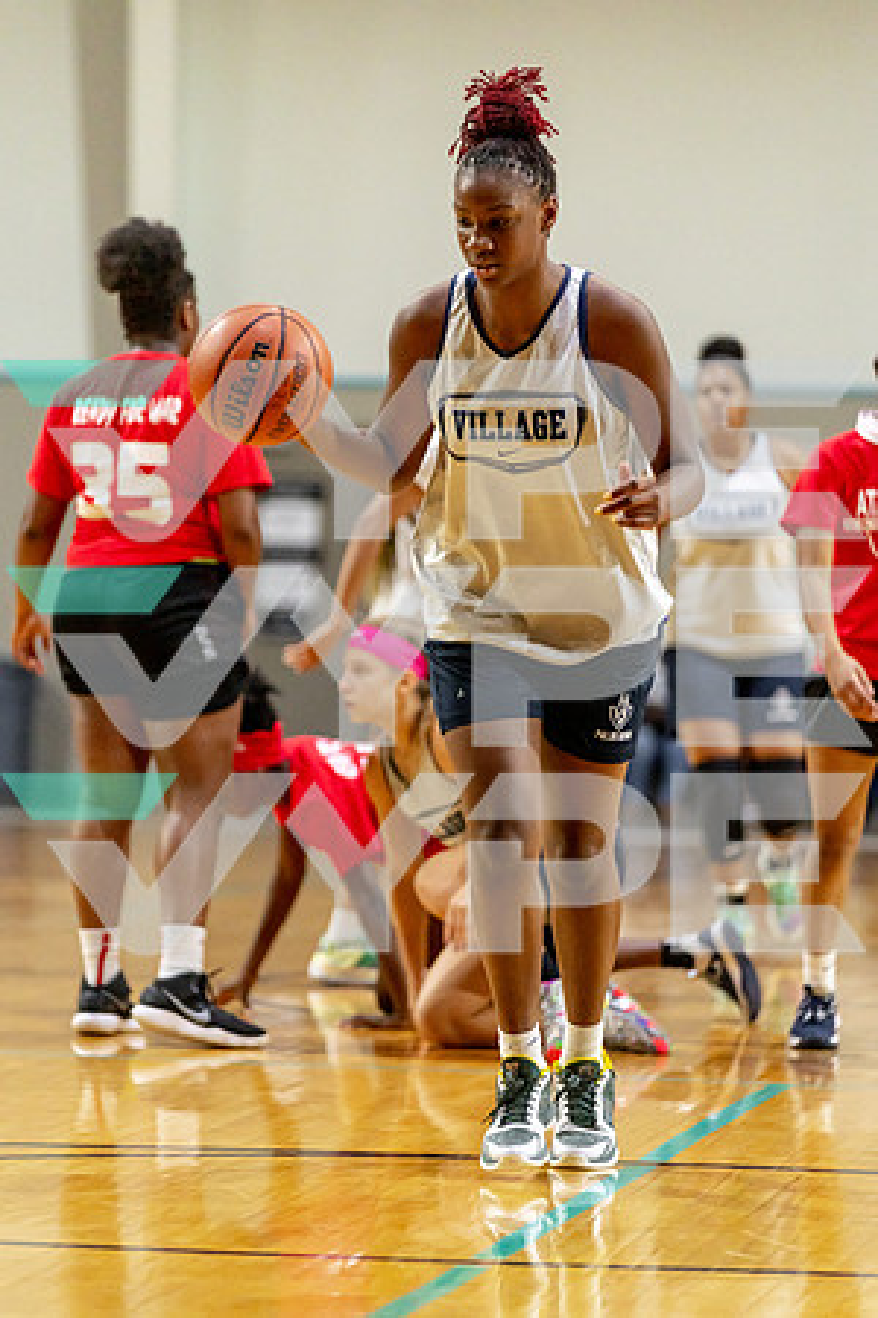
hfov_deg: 8.5
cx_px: 439
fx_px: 5926
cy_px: 659
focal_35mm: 162
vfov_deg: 12.7
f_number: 2.8
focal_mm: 162
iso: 2500
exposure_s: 1/800
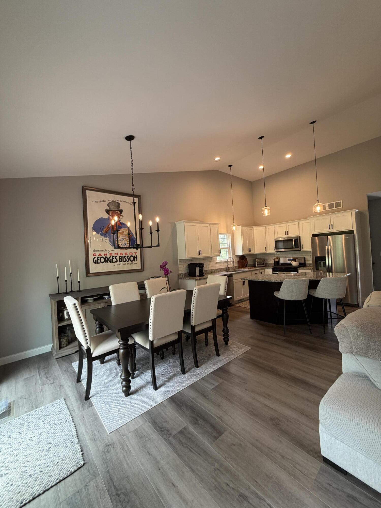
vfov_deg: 102.1
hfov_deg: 85.7
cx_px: 190
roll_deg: +3.3
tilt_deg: -0.3
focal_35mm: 14
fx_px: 205
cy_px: 254
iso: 160
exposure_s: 1/60
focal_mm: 2.22
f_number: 2.2
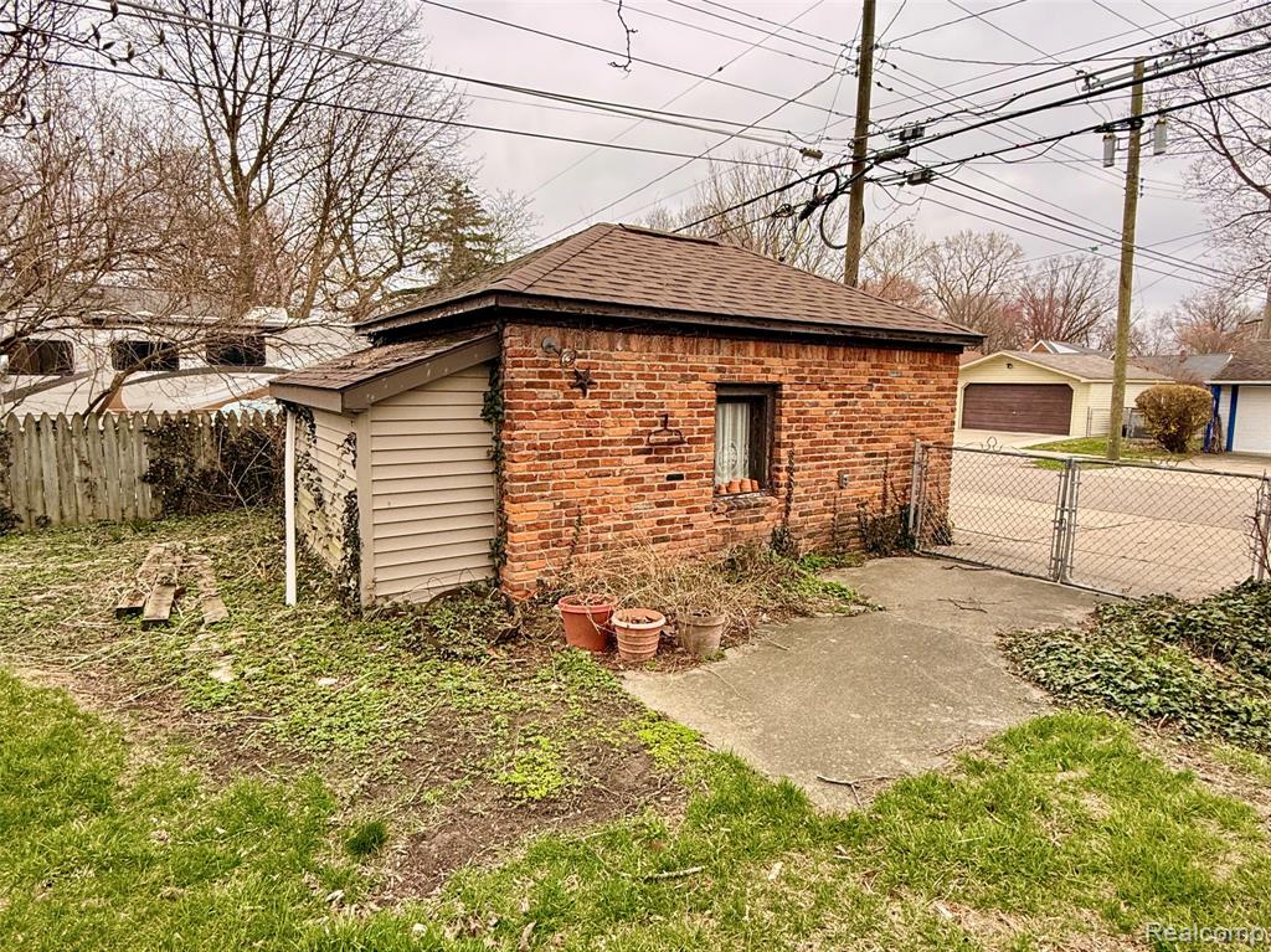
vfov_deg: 85.6
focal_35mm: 14
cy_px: 476
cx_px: 636
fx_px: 514
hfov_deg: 102.1
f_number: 2.2
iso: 64
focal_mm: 2.22
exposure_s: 1/461
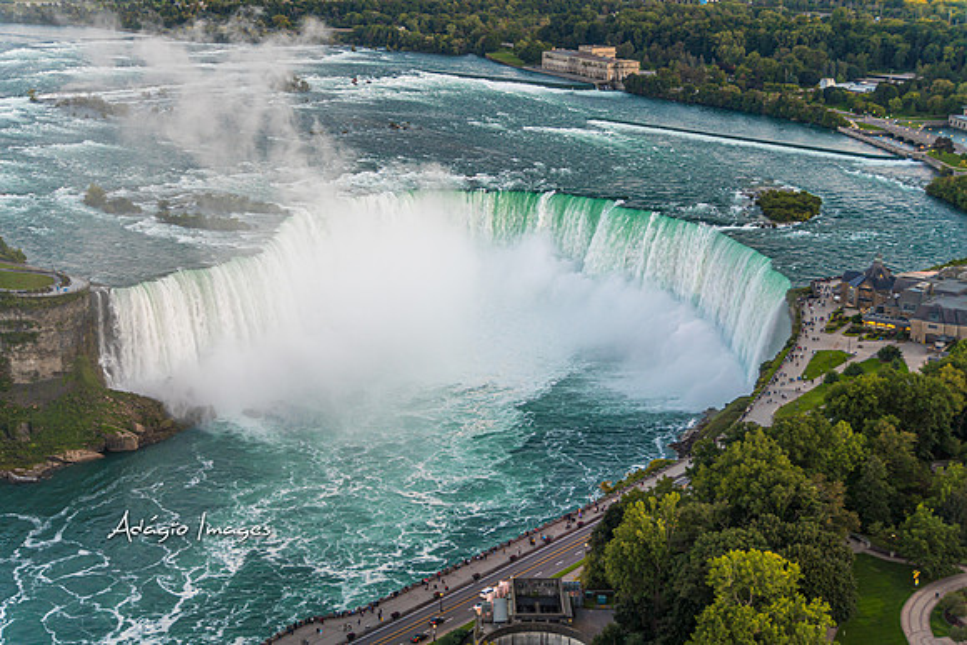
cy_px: 322
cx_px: 484
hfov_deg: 35.9
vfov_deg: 24.4
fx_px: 1491
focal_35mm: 56
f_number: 4.5
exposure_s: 1/20
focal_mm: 37
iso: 100
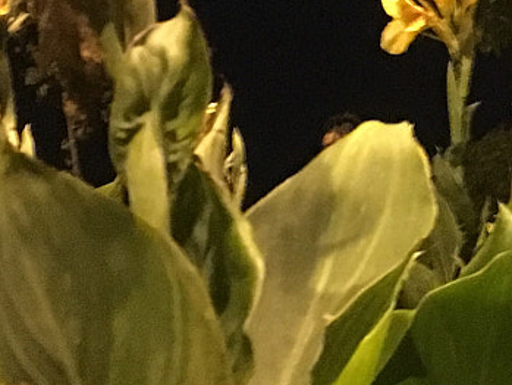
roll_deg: +3.6
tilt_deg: +10.8
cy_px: -79
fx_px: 1968
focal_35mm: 133
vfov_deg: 11.0
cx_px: 703
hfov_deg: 14.1
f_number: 2.2
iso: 640
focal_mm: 4.15
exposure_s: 1/15
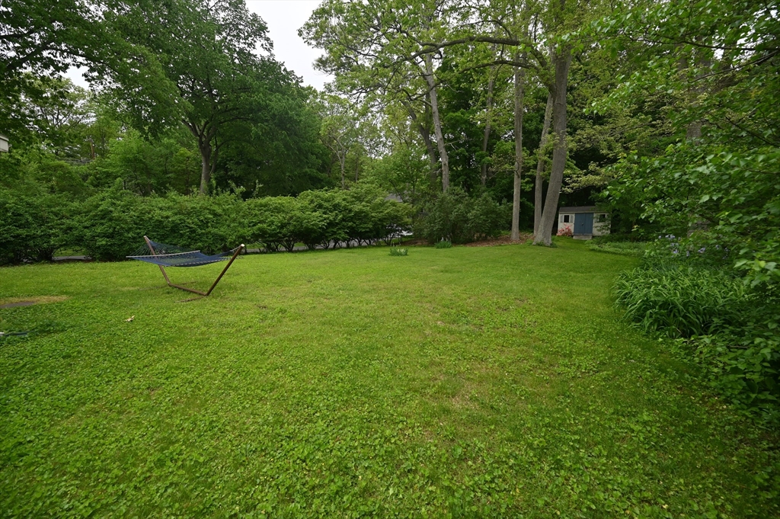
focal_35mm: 14
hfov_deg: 104.3
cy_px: 260
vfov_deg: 81.1
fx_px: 303
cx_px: 390
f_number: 5.6
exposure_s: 1/250
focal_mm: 14
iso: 110
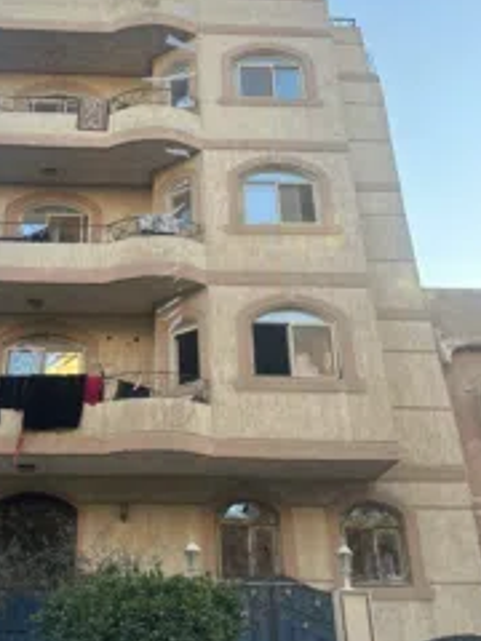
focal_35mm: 40
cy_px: 299
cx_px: 147
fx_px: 741
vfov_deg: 46.8
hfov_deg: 35.5
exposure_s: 1/630
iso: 80
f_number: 1.78
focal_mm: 6.86
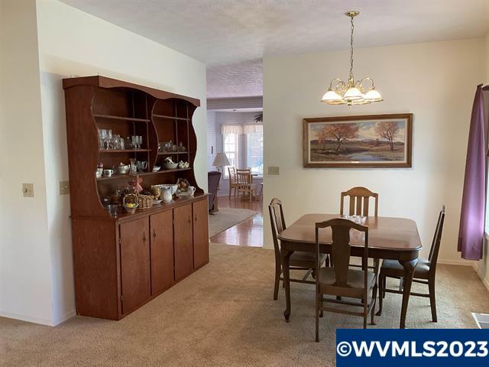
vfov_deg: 48.2
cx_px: 244
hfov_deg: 61.7
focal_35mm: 29
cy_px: 184
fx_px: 410
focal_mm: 3
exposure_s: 1/60
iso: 100
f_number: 1.8
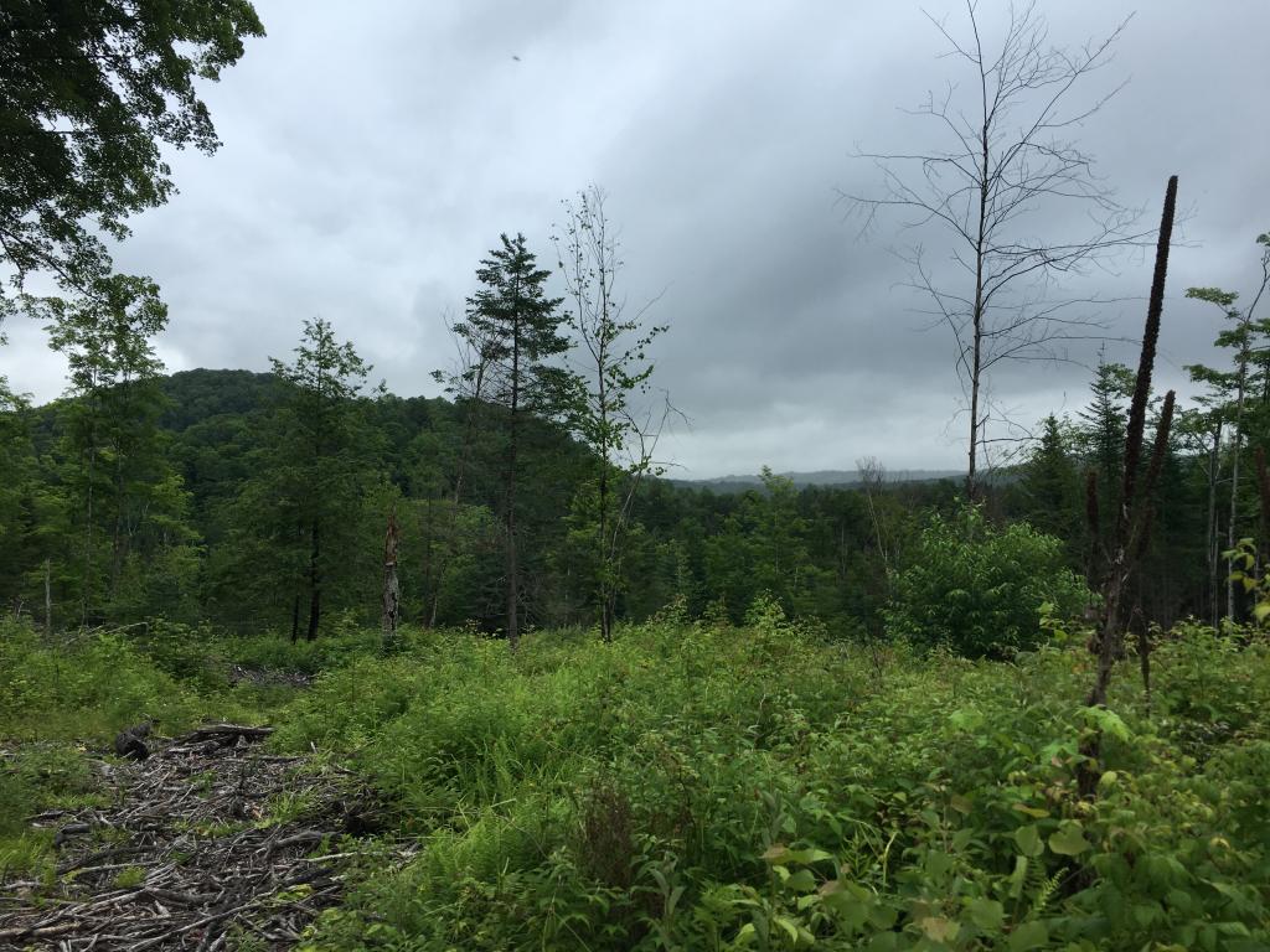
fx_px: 1064
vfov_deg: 48.2
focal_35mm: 29
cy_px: 476
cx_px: 635
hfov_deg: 61.7
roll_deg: -0.1
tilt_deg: +4.3
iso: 25
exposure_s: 1/680
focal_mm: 4.15
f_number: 2.2
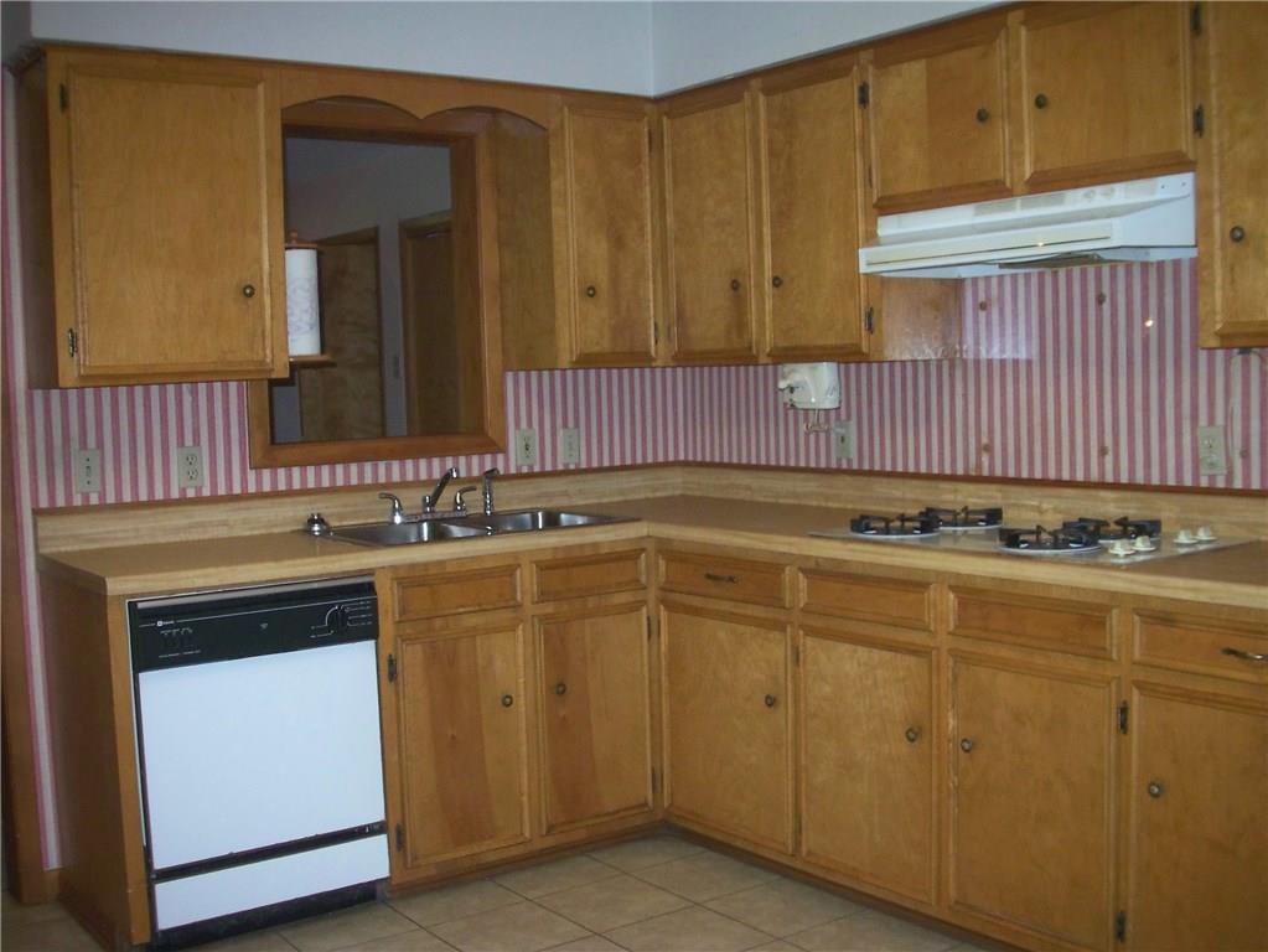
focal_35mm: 38
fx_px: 1392
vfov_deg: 37.7
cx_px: 634
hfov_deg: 49.0
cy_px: 476
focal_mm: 6.3
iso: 200
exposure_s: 1/60
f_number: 3.9
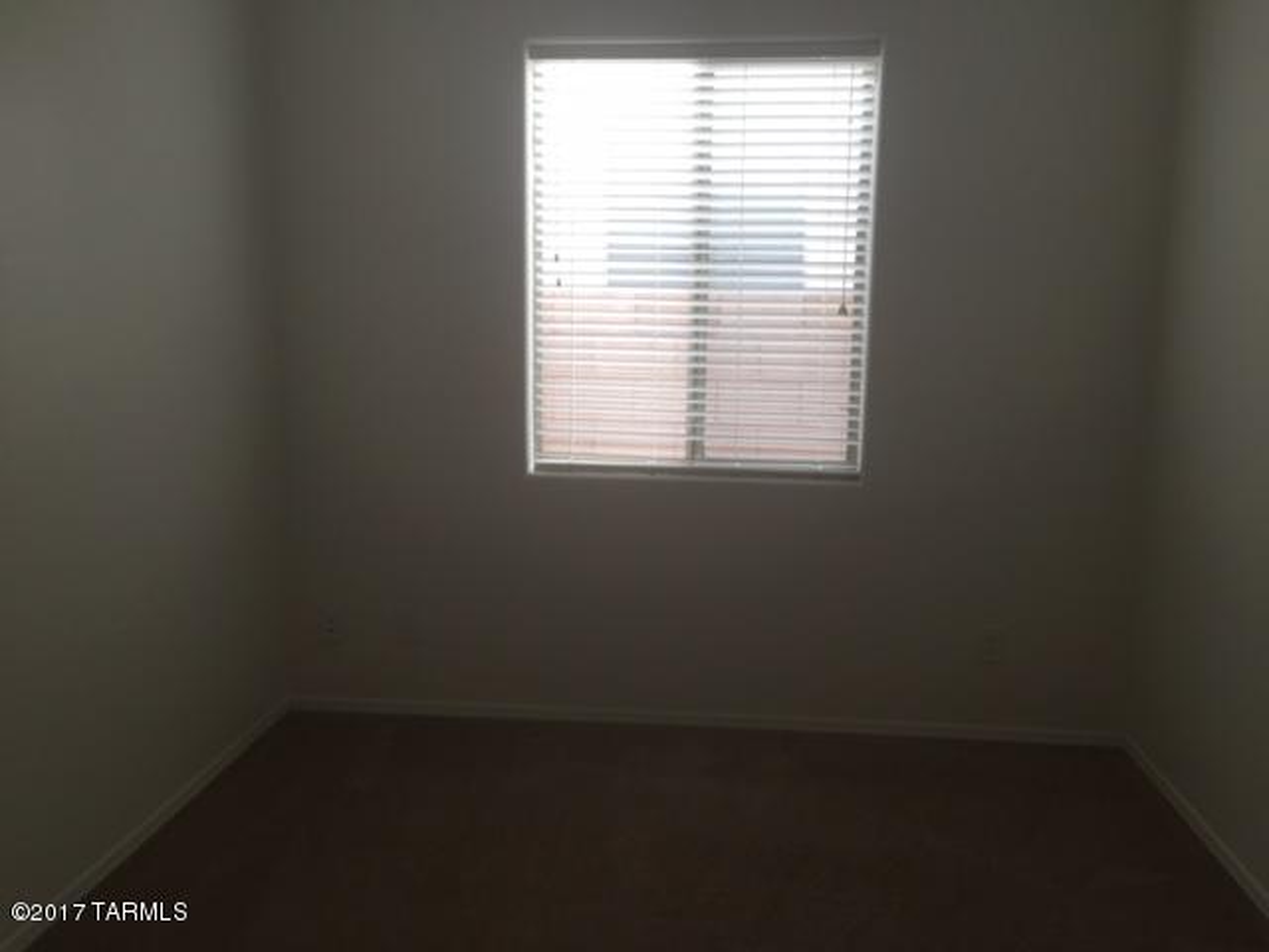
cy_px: 476
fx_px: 1063
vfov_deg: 48.2
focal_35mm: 29
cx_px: 634
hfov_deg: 61.7
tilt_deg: -10.4
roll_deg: -1.4
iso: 32
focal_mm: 4.15
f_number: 2.2
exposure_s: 1/40
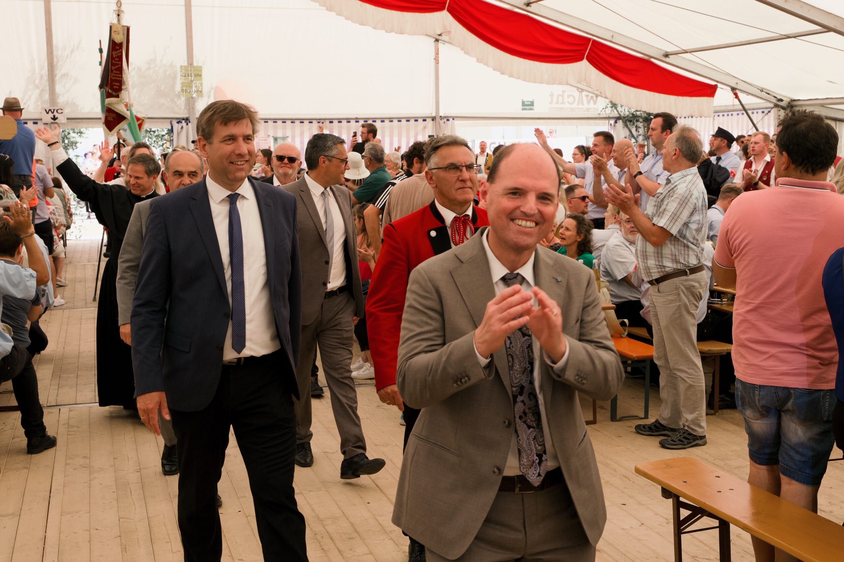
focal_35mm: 44
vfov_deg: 30.5
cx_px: 422
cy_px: 281
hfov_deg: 44.5
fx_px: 1032
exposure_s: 1/250
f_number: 8
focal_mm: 44
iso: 640
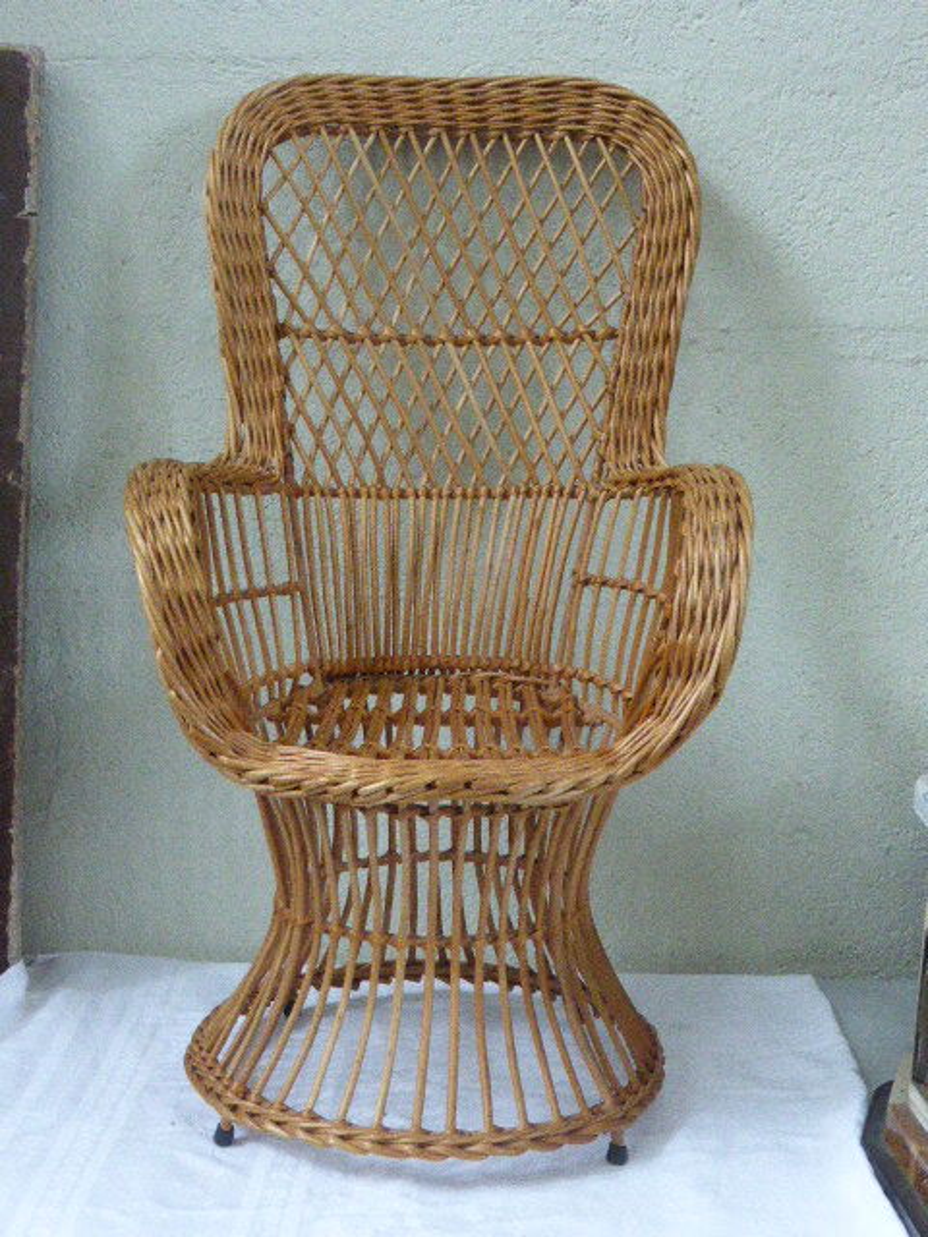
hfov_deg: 25.7
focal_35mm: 57
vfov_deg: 33.8
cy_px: 618
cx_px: 464
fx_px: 2037
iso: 1600
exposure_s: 1/125
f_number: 4.6
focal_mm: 9.7
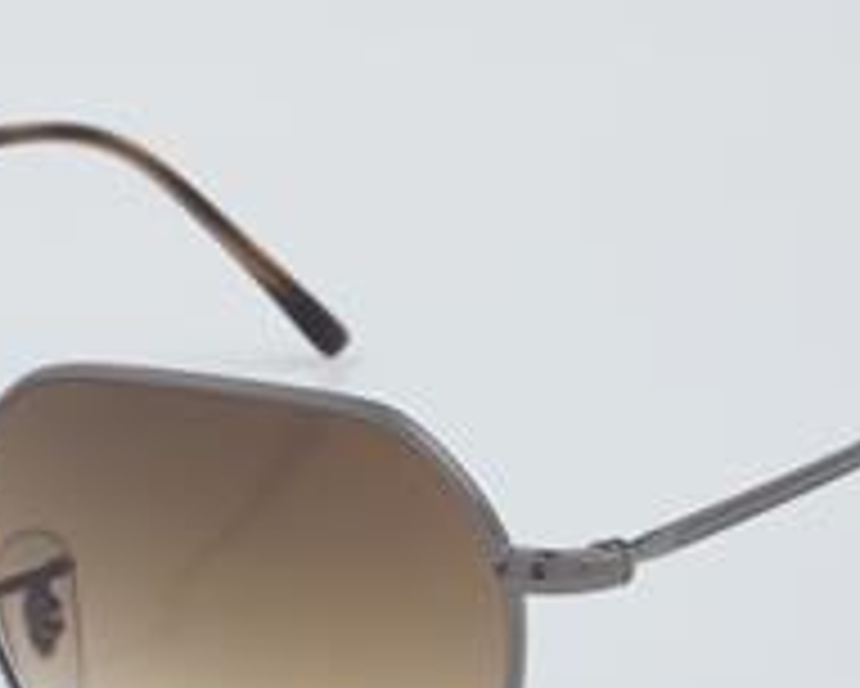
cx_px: 257
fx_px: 3743
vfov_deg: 10.5
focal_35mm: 147
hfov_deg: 13.1
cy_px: 553
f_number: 32
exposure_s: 1/4
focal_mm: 50
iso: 100
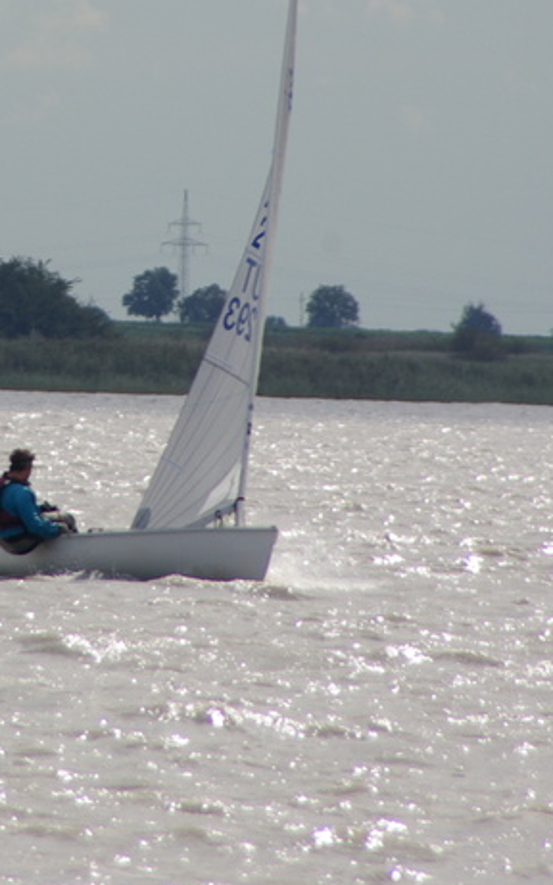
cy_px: 247
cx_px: 36
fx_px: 24604
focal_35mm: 1020
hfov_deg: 1.3
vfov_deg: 2.1
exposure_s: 1/500
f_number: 8
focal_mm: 300
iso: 100
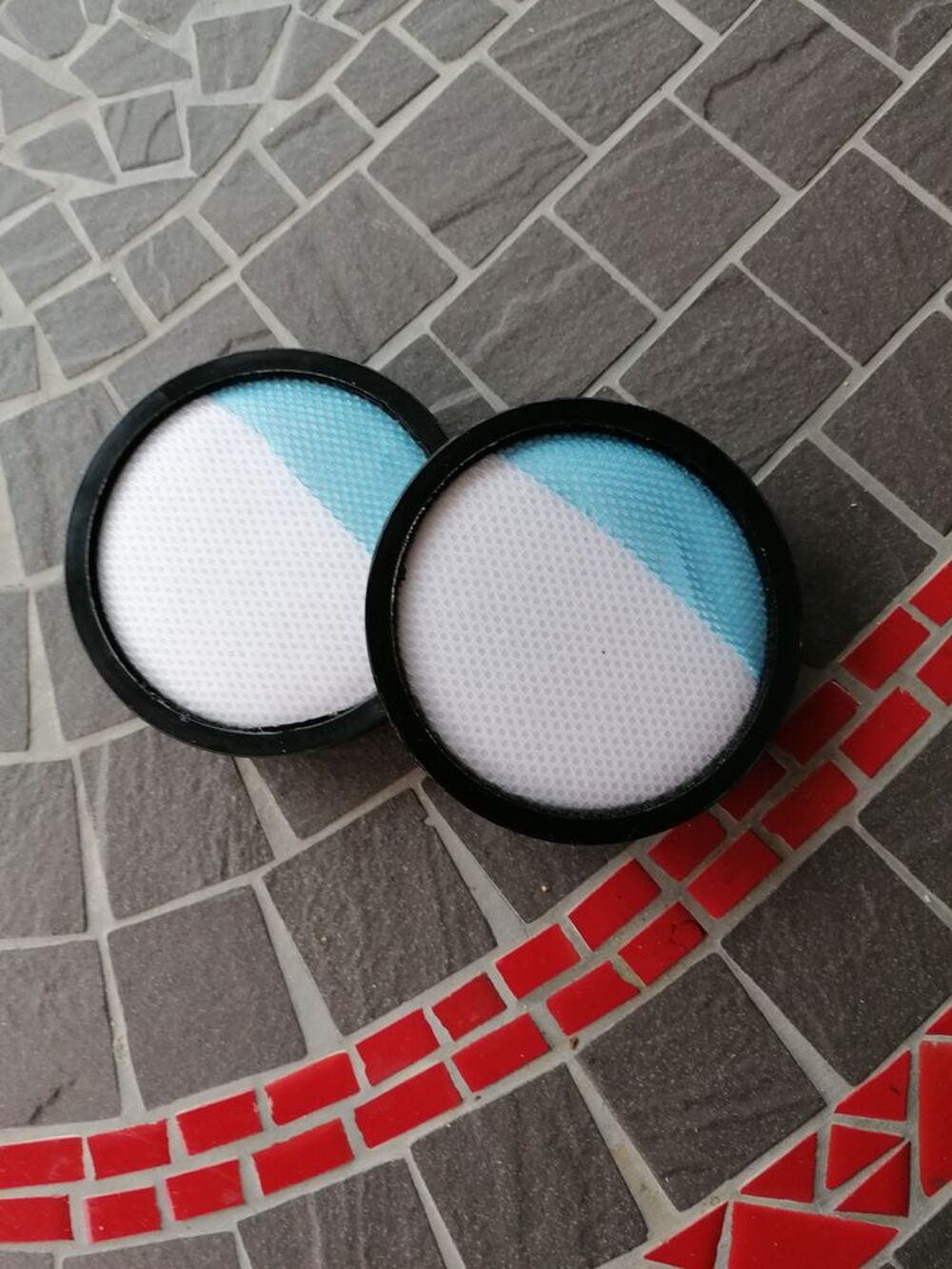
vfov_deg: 65.3
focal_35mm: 27
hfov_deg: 51.4
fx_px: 990
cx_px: 476
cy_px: 634
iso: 100
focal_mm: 4.75
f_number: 1.8
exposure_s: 1/100
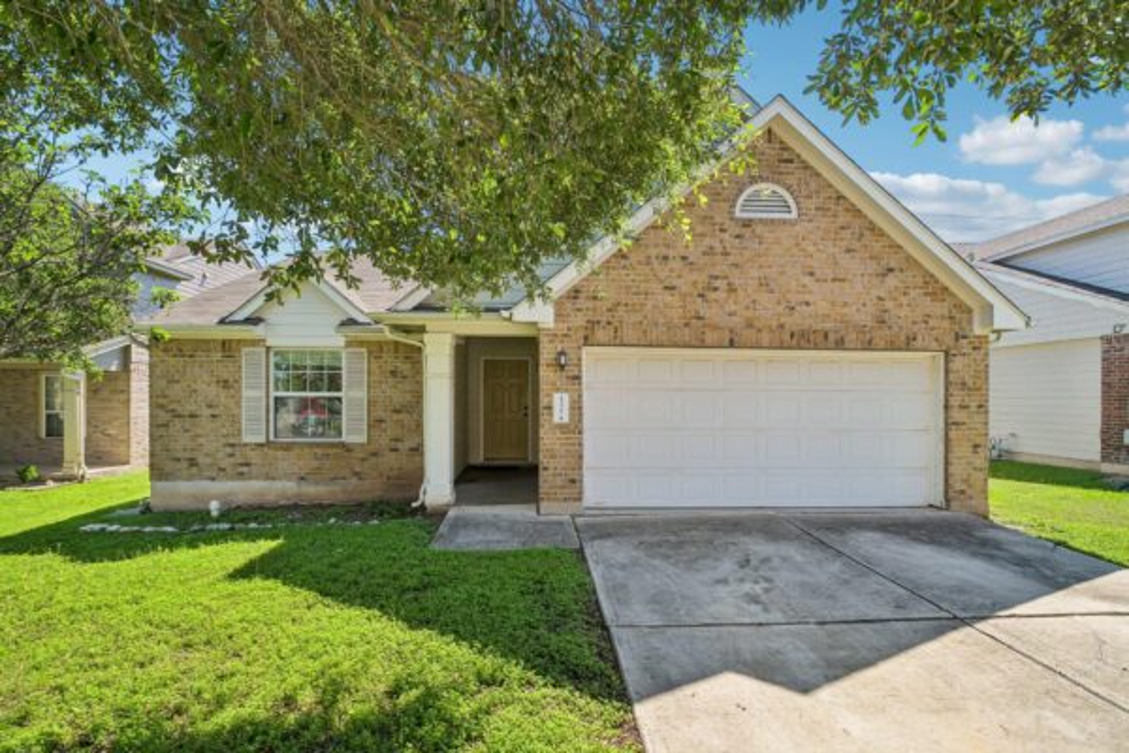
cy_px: 376
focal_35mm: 17
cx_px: 564
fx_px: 533
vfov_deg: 70.4
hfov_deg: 93.3
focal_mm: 11.5
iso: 400
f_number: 8
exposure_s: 1/200
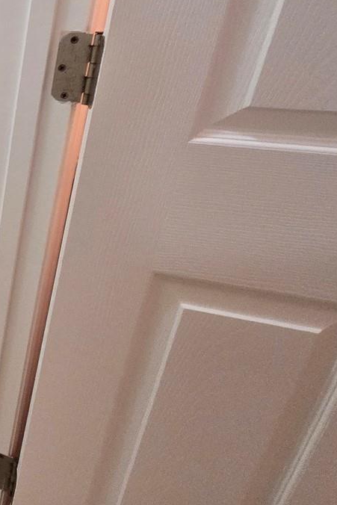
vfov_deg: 58.2
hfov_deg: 27.1
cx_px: -182
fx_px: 449
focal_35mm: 32
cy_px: 201
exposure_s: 1/60
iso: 400
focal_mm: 2.2
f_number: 2.2
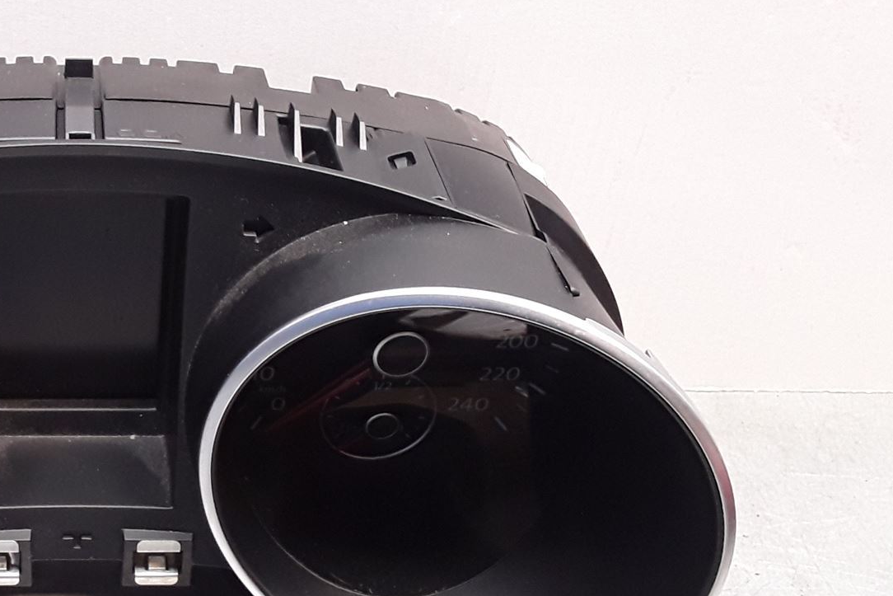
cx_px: 82
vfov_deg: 24.4
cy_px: 419
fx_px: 1364
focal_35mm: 55
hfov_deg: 34.2
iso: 100
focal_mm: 2.91
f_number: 1.9
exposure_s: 1/50
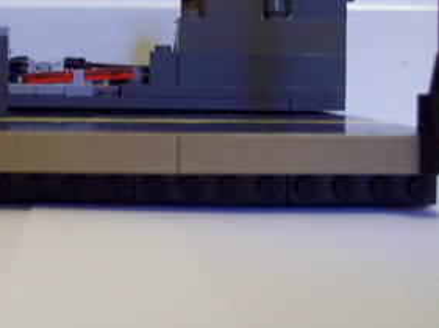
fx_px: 1013
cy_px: 66
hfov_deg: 23.8
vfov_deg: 18.2
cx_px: 52
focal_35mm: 80
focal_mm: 7.6
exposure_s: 1/8
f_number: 3
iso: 200
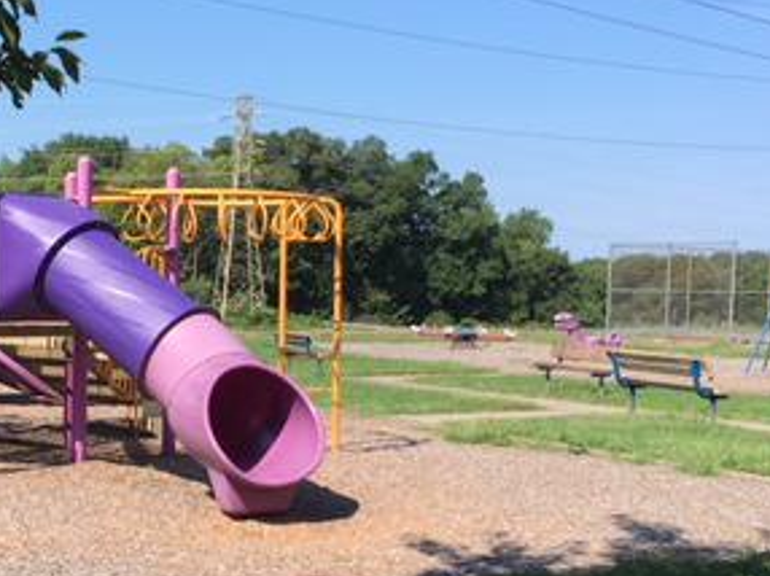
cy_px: 377
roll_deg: -0.8
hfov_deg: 29.4
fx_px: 1445
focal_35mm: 65
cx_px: 202
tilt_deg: -3.4
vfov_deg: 22.5
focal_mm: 4.15
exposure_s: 1/1040
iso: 25
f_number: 2.2
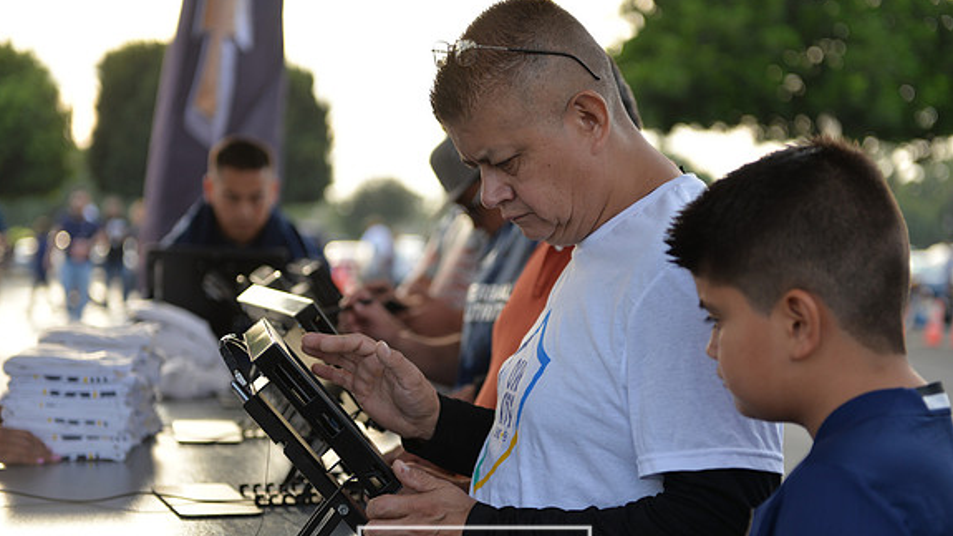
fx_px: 1869
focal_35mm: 74
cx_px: 474
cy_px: 300
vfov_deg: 16.3
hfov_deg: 28.6
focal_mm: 70
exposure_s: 1/640
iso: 280
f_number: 2.8
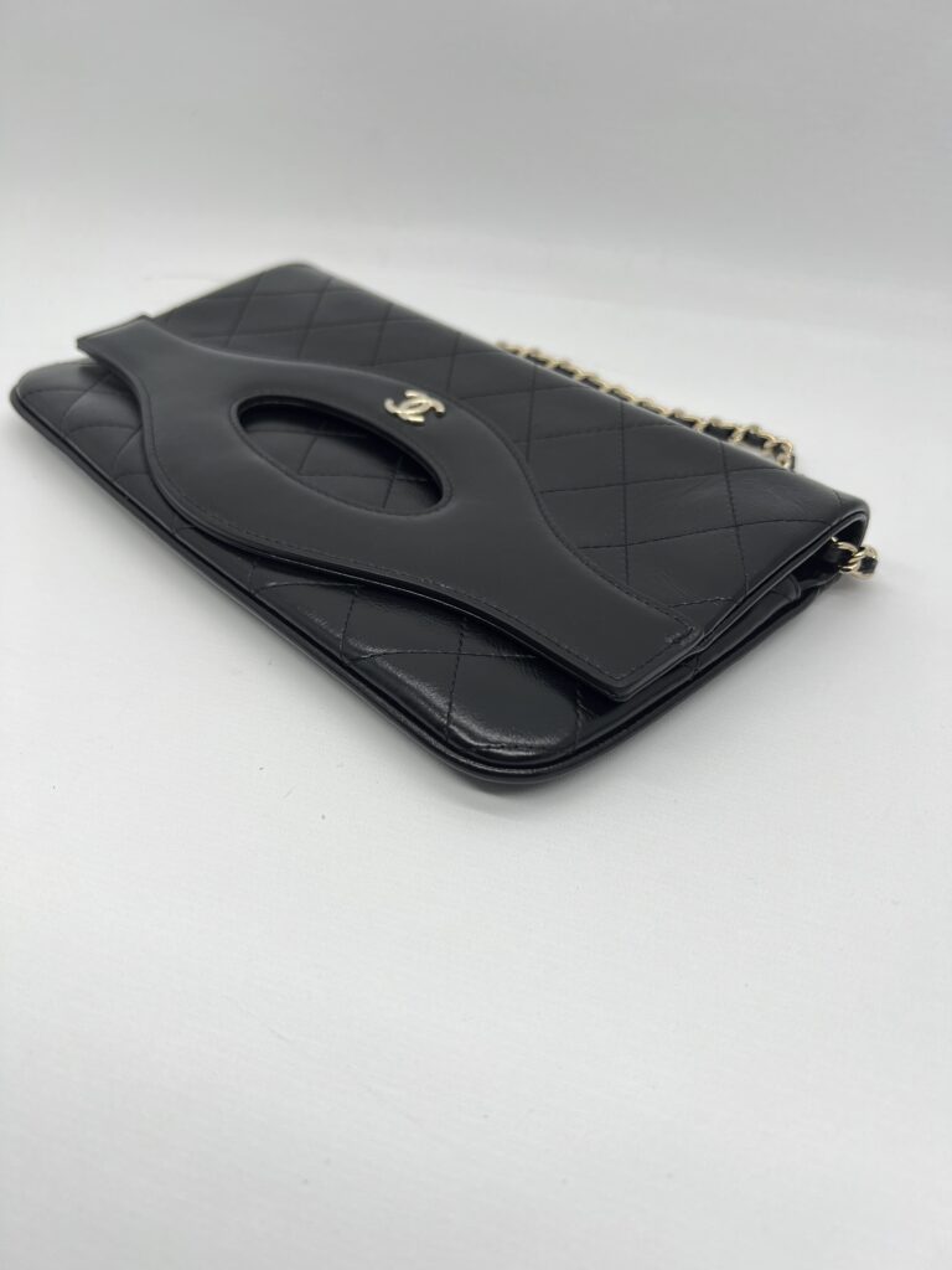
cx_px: 476
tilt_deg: -37.2
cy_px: 635
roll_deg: -1.3
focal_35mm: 26
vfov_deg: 67.3
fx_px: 953
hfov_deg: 53.1
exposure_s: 1/186
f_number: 1.5
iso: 40
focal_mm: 5.7
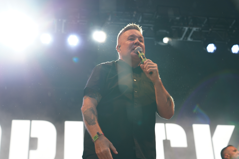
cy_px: 80
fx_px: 418
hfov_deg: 31.9
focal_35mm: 63
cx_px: 121
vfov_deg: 21.6
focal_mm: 62
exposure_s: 1/160
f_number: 4
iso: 640
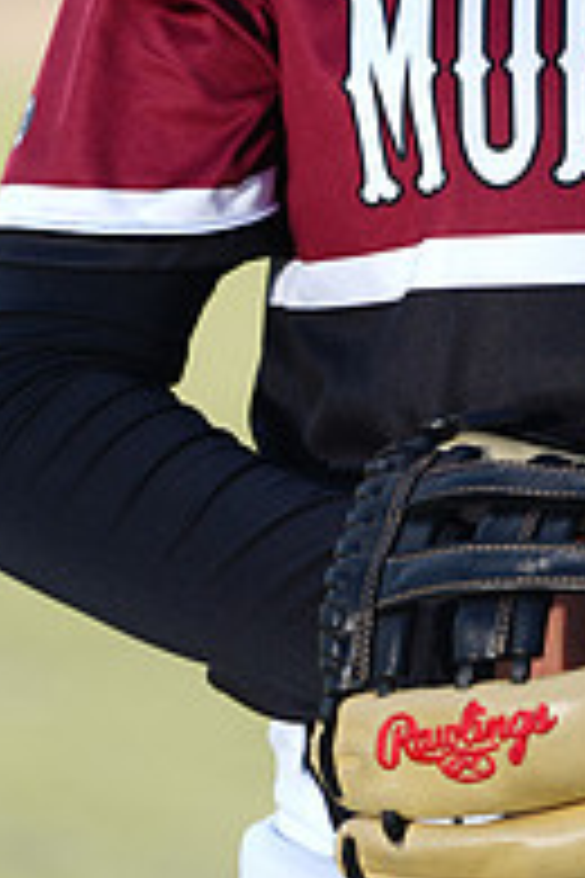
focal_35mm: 595
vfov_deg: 3.5
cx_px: 763
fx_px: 14502
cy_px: -257
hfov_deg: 2.3
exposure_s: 1/250
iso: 64
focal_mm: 200
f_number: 4.5
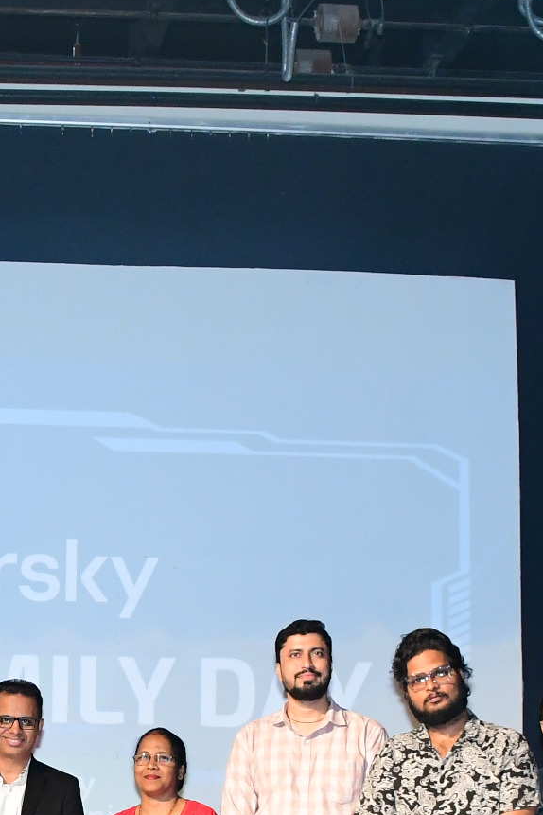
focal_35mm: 97
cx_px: -16
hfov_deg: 13.9
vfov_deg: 20.7
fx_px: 2194
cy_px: 698
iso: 2000
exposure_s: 1/100
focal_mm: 20
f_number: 5
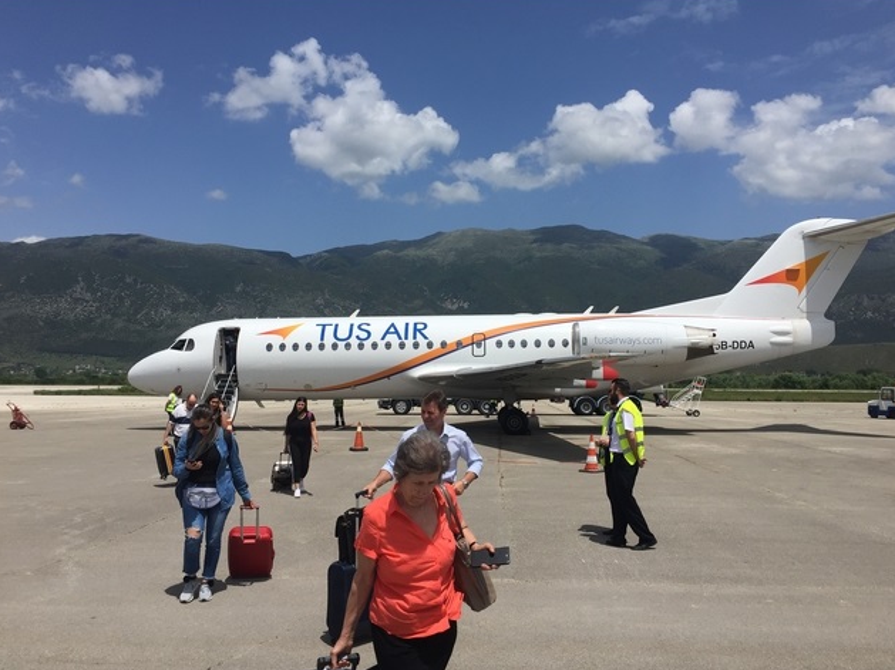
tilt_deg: +3.8
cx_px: 458
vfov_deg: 46.8
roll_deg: -0.9
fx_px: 775
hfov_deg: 60.0
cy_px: 334
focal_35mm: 30
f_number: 2.2
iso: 32
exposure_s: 1/4405
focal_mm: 4.15
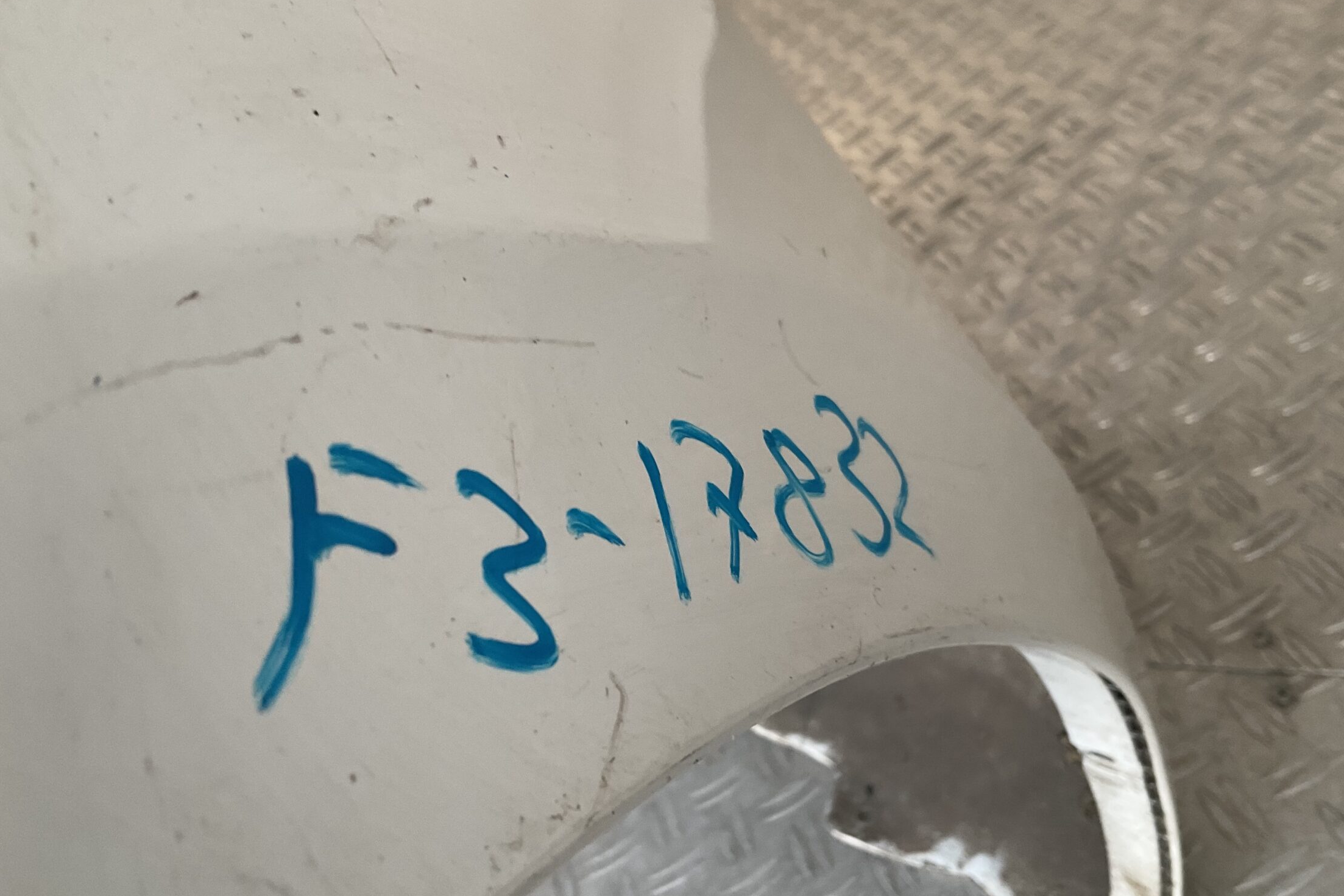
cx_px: 681
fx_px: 1307
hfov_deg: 54.4
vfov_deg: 37.8
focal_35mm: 35
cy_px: 470
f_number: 1.8
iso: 40
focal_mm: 3
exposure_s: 1/60
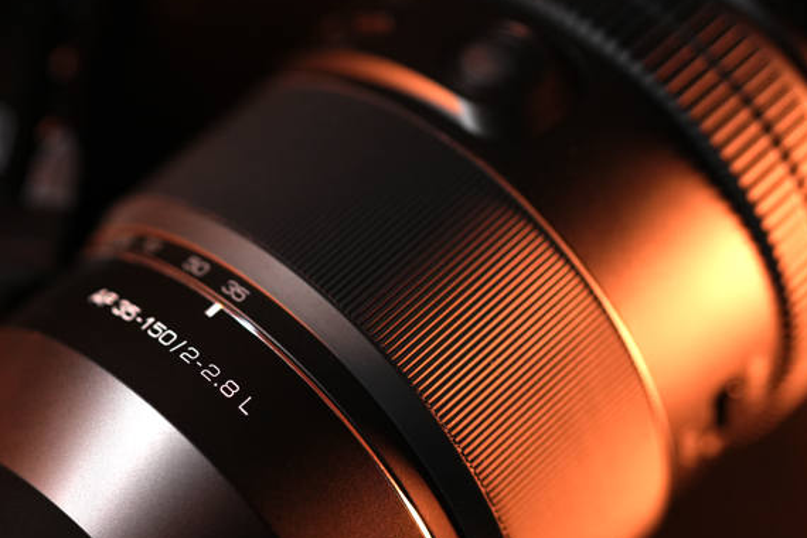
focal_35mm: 93
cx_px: 173
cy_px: 345
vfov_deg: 14.7
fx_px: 2085
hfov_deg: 21.7
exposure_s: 1/200
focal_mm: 50
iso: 1250
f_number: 2
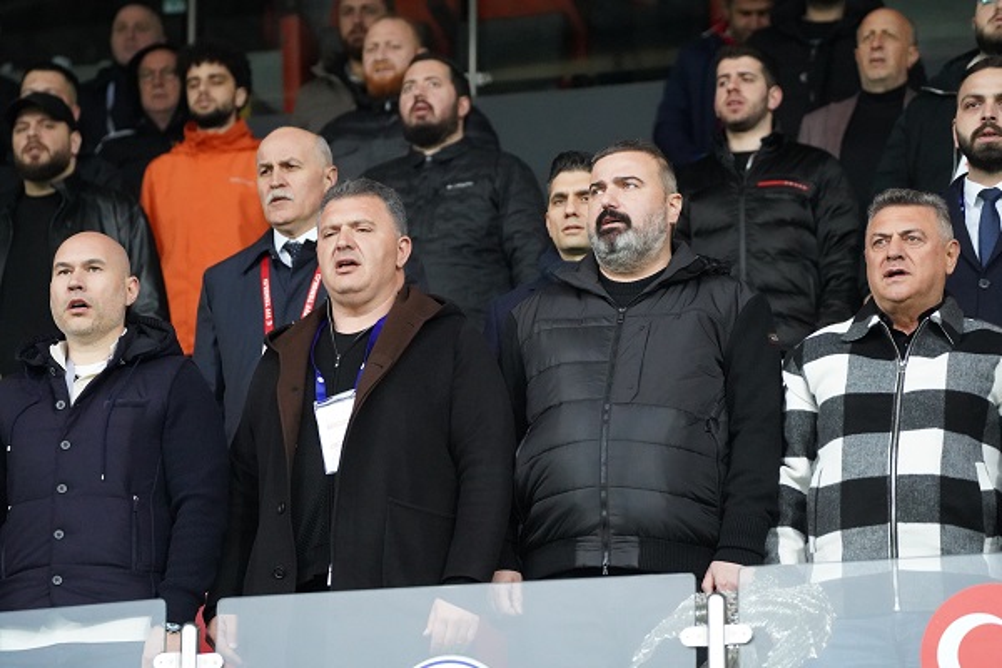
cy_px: 334
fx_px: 6067
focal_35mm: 218
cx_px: 501
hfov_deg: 9.4
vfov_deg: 6.3
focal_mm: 218
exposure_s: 1/800
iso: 12800
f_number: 5.6
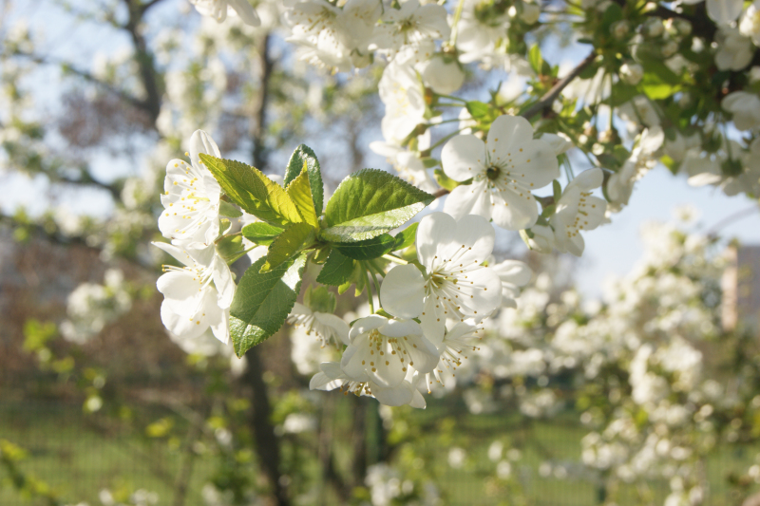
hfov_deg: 33.4
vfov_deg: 22.6
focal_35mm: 60
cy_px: 253
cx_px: 380
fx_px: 1266
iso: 100
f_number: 13
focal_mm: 40
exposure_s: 1/100
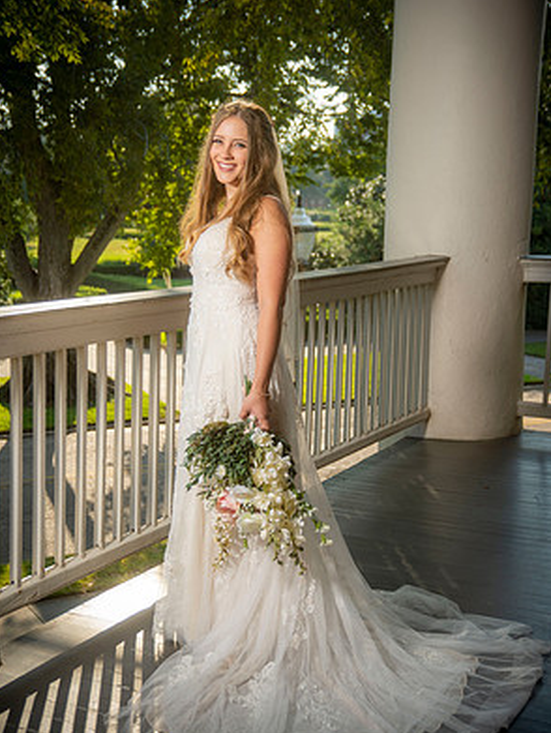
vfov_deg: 36.1
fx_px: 1123
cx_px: 273
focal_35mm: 53
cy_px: 356
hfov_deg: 27.6
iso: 100
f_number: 5.6
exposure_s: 1/250
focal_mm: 48
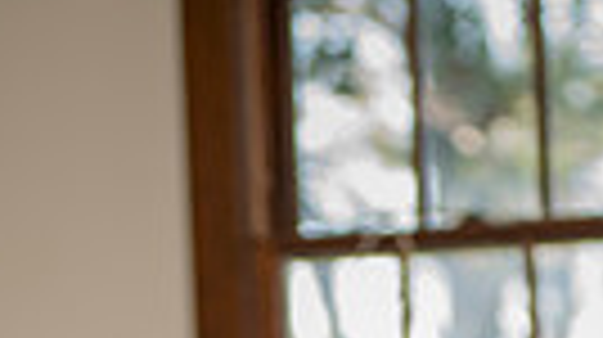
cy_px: 964
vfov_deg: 4.2
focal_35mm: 281
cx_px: 320
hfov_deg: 7.7
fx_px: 4488
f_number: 3.5
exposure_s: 1/250
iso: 800
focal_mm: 80
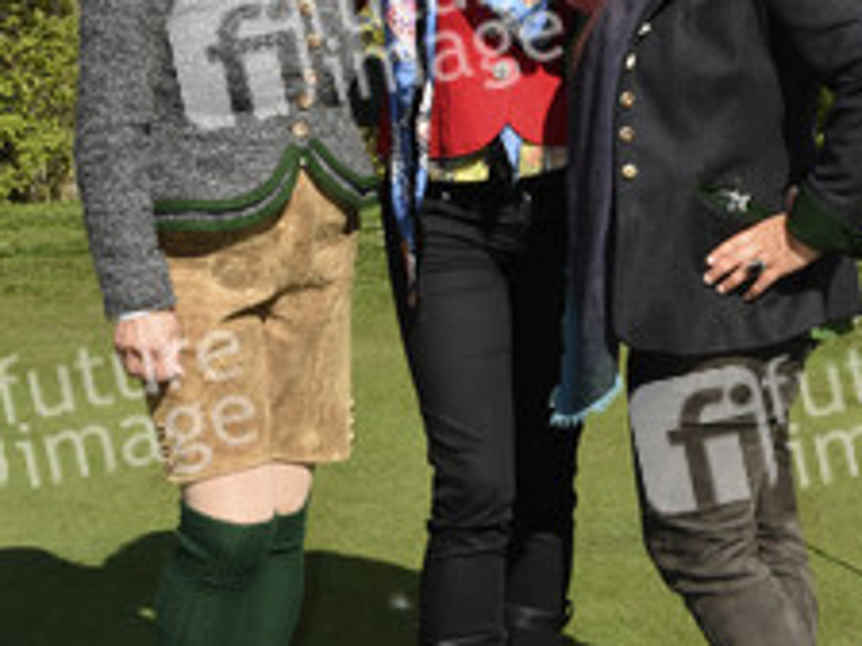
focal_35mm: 98
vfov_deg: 15.1
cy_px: 231
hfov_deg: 20.0
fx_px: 2440
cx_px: 477
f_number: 20
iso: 500
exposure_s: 1/160
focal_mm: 38
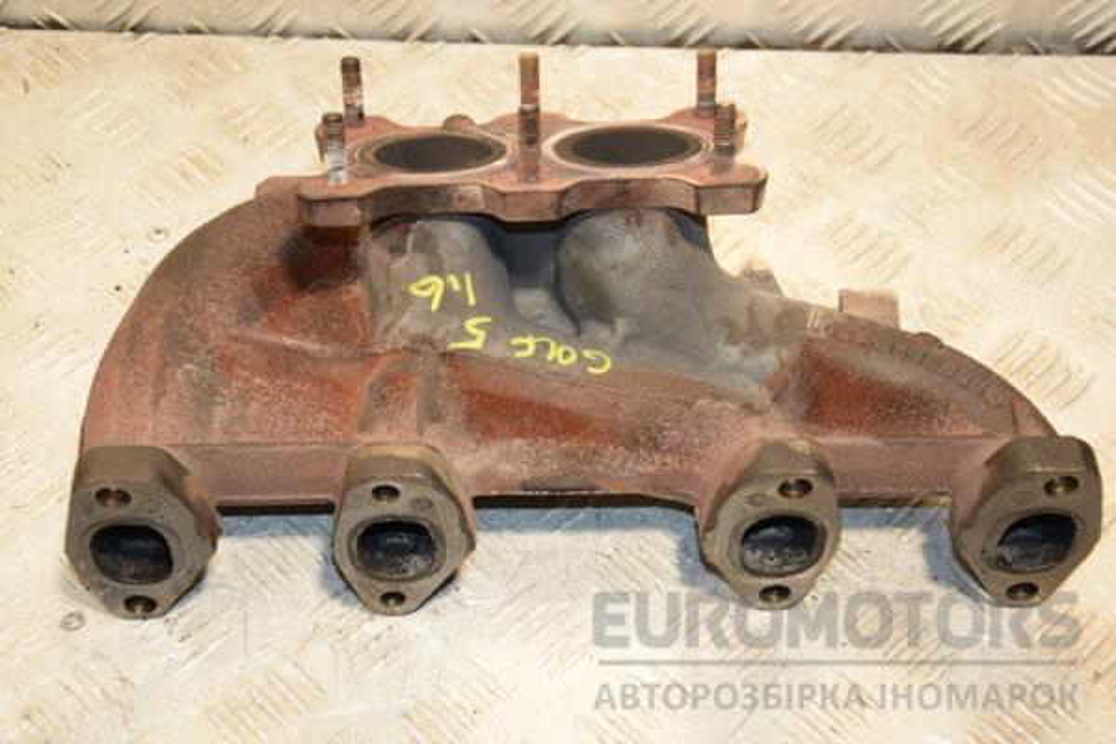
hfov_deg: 29.9
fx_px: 2092
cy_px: 372
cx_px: 558
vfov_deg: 20.2
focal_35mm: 68
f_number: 5
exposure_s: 1/200
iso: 800
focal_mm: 45
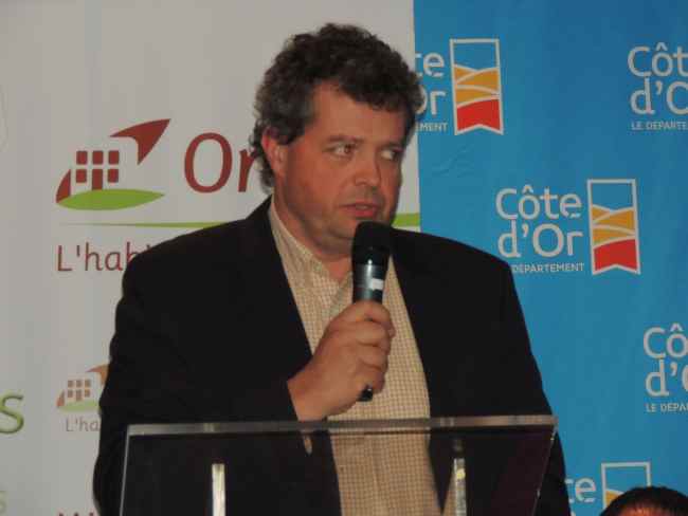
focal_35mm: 225
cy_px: 258
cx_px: 344
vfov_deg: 6.6
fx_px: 4474
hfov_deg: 8.8
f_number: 4.6
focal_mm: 40.1
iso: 640
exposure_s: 1/60
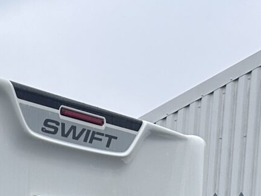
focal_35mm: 115
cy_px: 358
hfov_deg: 15.1
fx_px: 868
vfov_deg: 11.9
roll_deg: -0.8
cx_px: -188
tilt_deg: -5.6
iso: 80
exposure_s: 1/1721
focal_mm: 6.86
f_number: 1.78
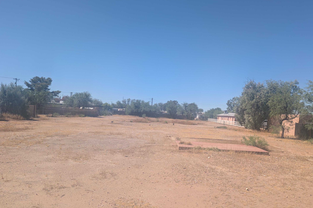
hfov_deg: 69.4
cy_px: 121
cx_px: 159
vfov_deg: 49.3
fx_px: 226
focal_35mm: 26
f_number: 1.68
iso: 25
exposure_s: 1/1302
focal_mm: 6.9
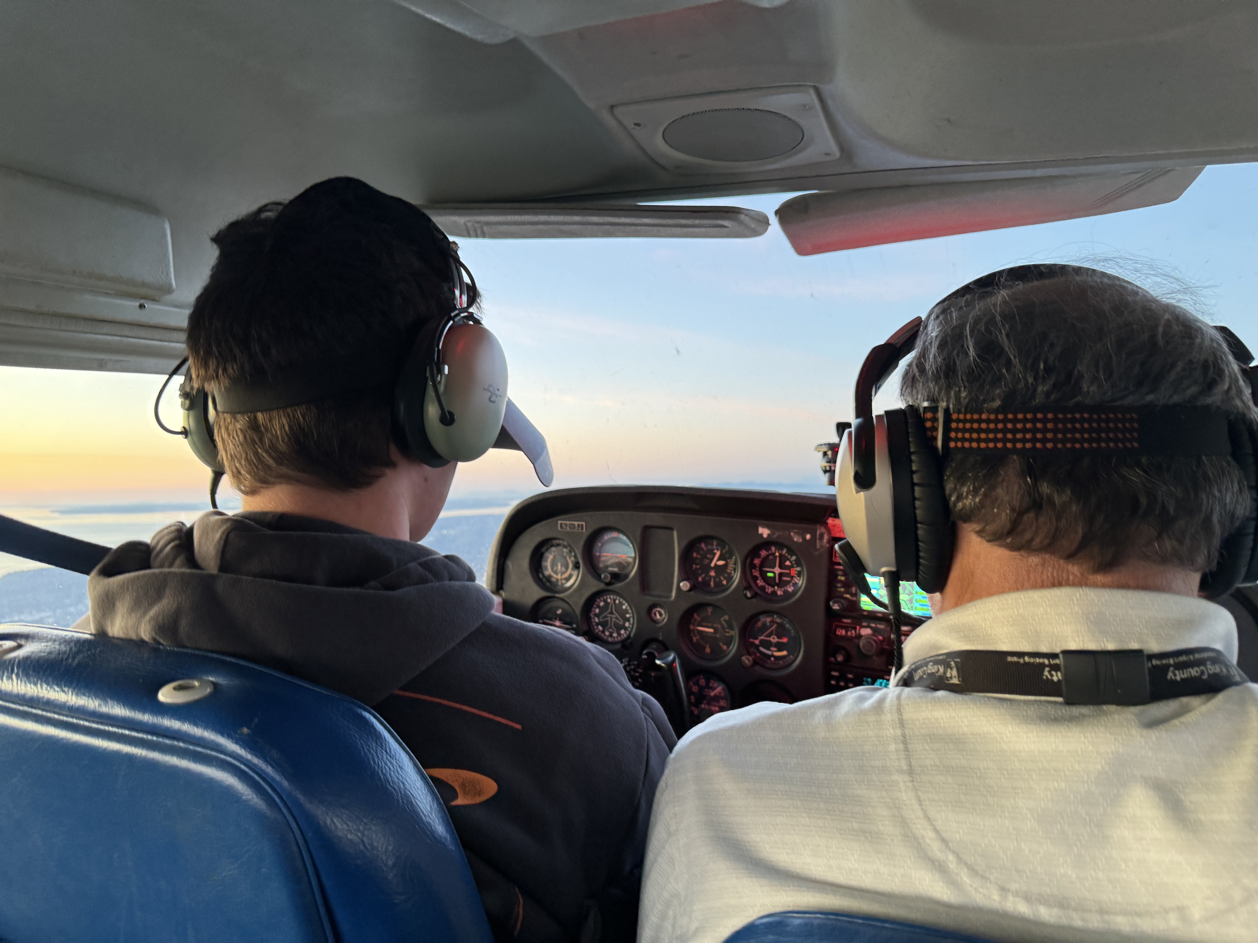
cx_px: 629
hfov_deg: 71.6
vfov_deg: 56.8
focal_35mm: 24
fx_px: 872
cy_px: 472
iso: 250
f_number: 1.78
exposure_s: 1/49
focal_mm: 6.76
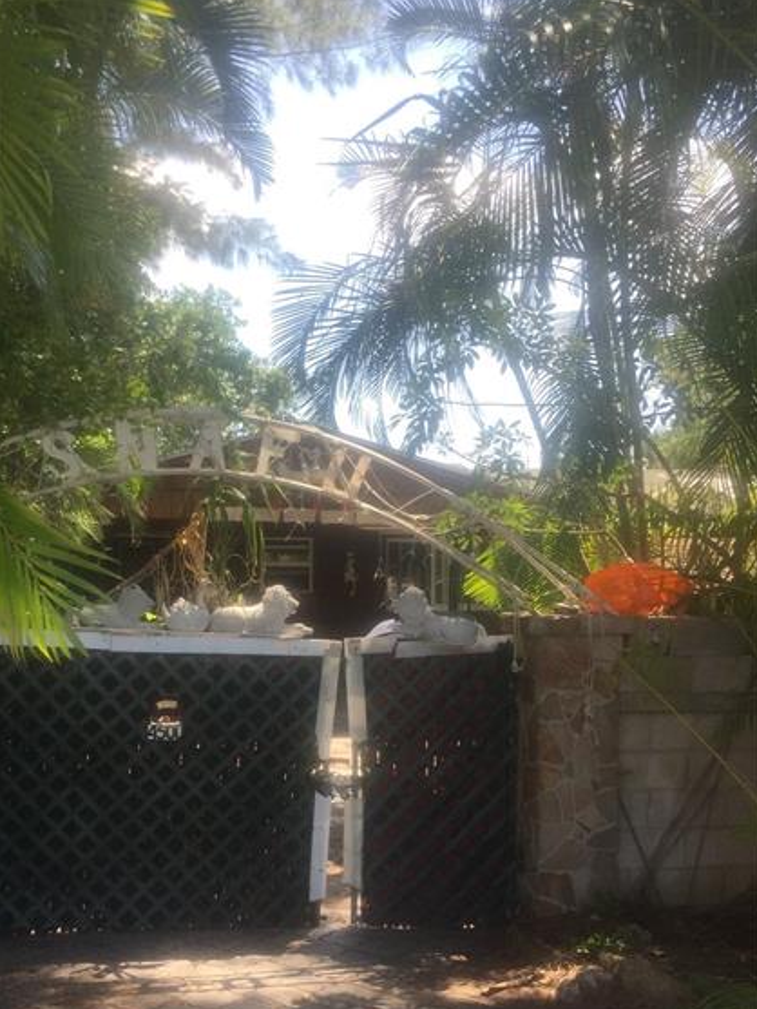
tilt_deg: -2.1
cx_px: 243
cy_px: 629
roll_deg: +0.1
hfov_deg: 35.6
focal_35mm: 40
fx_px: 1166
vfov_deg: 46.4
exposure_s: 1/507
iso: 32
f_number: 2.2
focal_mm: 4.15
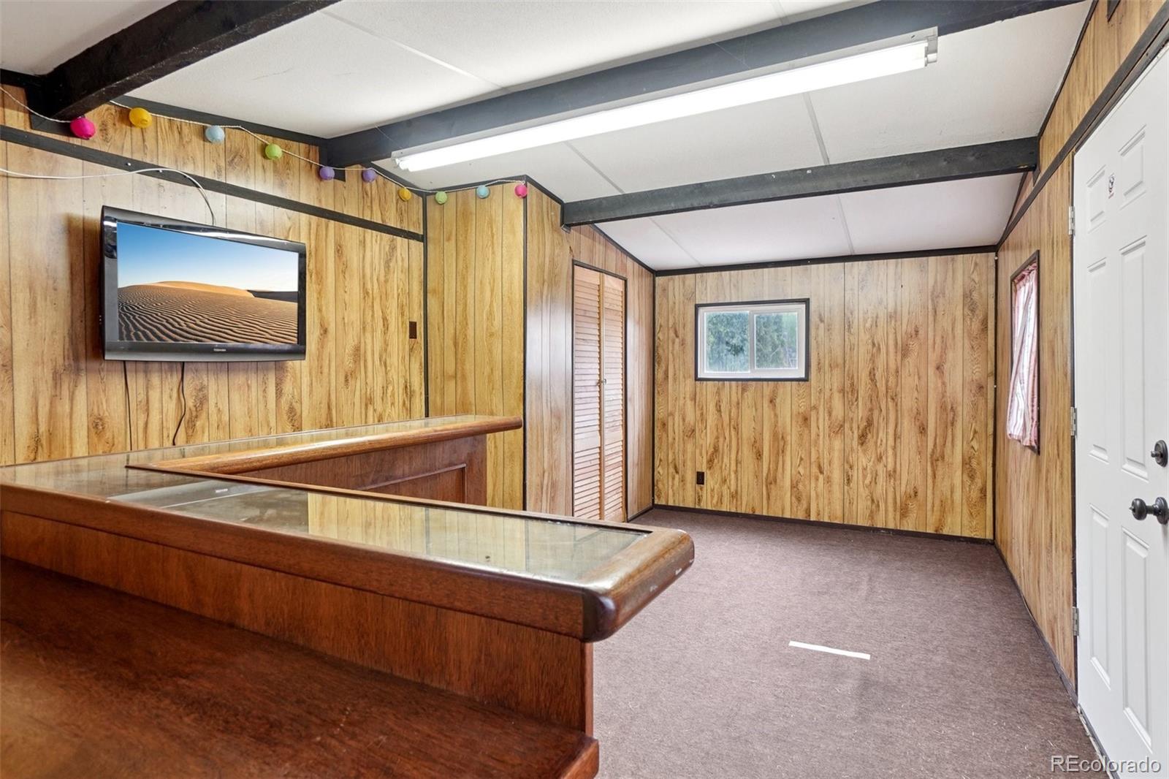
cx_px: 584
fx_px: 584
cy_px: 390
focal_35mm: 18
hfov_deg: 90.0
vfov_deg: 67.4
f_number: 8
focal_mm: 12
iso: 400
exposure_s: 1/8
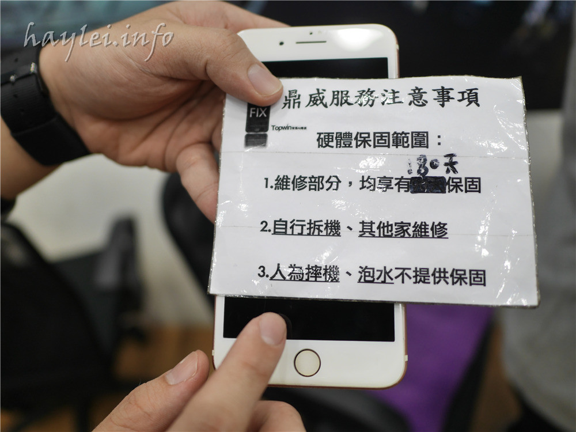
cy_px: 216
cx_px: 288
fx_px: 499
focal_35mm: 30
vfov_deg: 46.8
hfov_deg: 60.0
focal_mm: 15
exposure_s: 1/125
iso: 200
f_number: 1.7
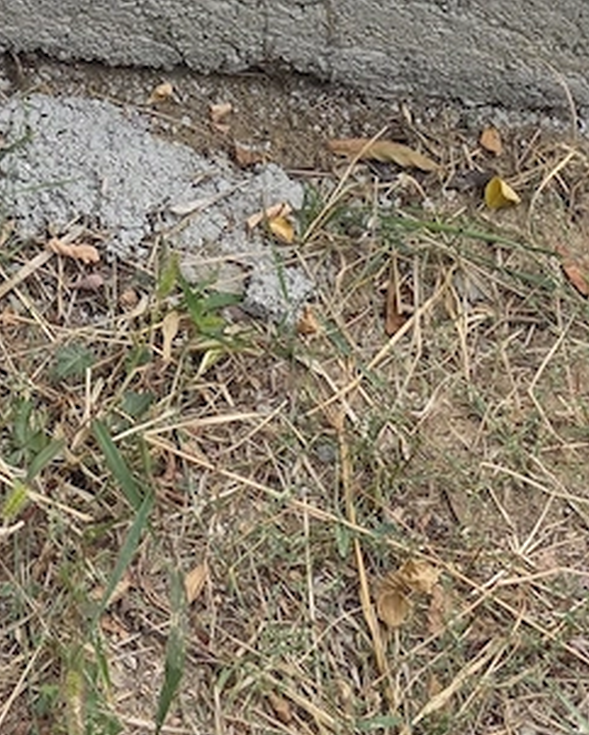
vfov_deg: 16.3
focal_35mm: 99
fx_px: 2155
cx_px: -92
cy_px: -579
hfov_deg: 15.1
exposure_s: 1/182
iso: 64
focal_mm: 6.3
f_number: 1.7
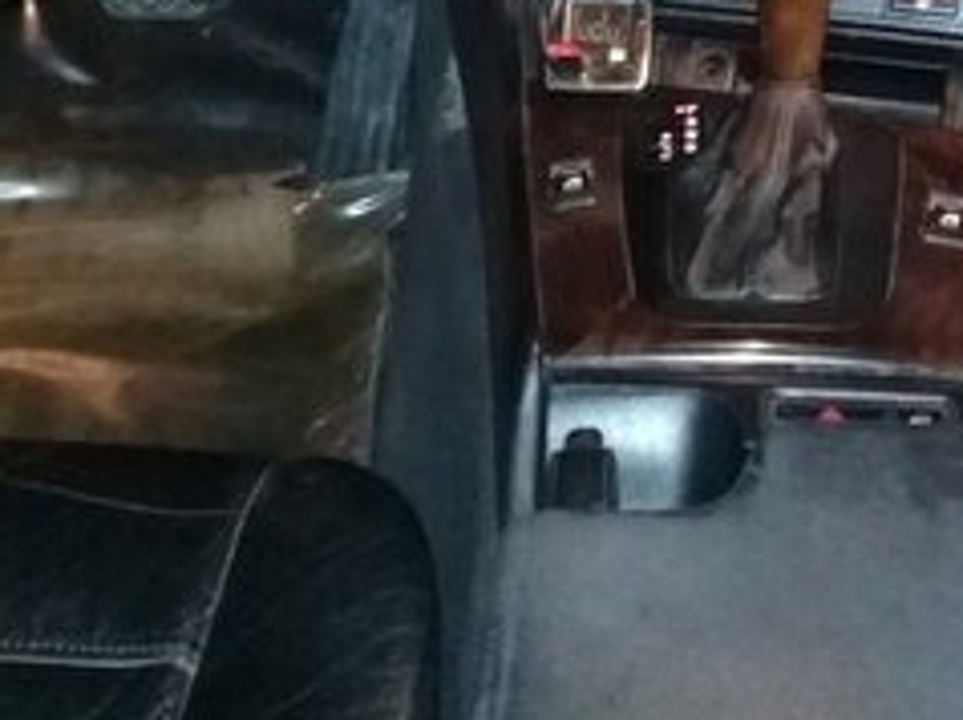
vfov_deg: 16.4
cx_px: 805
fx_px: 2390
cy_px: -156
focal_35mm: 86
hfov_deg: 22.4
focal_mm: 3.3
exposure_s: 1/15
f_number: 2.2
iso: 640
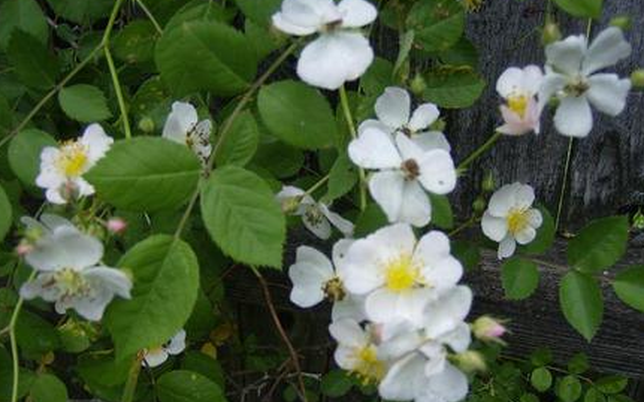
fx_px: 684
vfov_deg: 32.7
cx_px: 323
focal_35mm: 39
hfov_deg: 50.4
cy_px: 224
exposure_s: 1/264
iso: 100
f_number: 2.8
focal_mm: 6
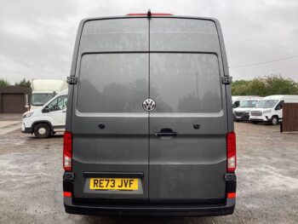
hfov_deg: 58.3
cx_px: 149
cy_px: 112
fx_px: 267
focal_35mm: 31
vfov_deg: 45.5
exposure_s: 1/120
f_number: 2.4
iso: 32
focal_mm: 3.3
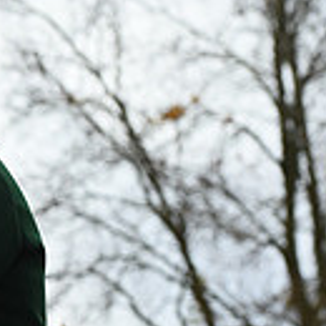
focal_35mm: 424
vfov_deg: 4.1
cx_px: -391
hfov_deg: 4.1
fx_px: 4518
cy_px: 376
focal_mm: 112
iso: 800
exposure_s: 1/1250
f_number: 5.6
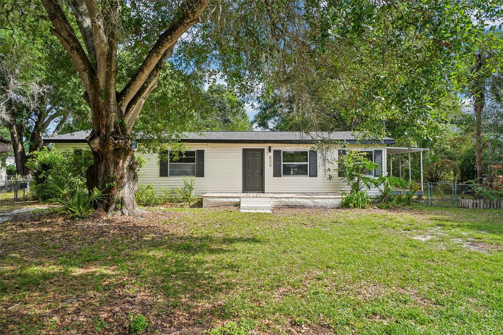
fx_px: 356
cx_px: 252
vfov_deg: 50.4
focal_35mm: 26
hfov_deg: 70.4
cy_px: 168
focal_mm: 17
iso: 100
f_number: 8
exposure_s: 1/125
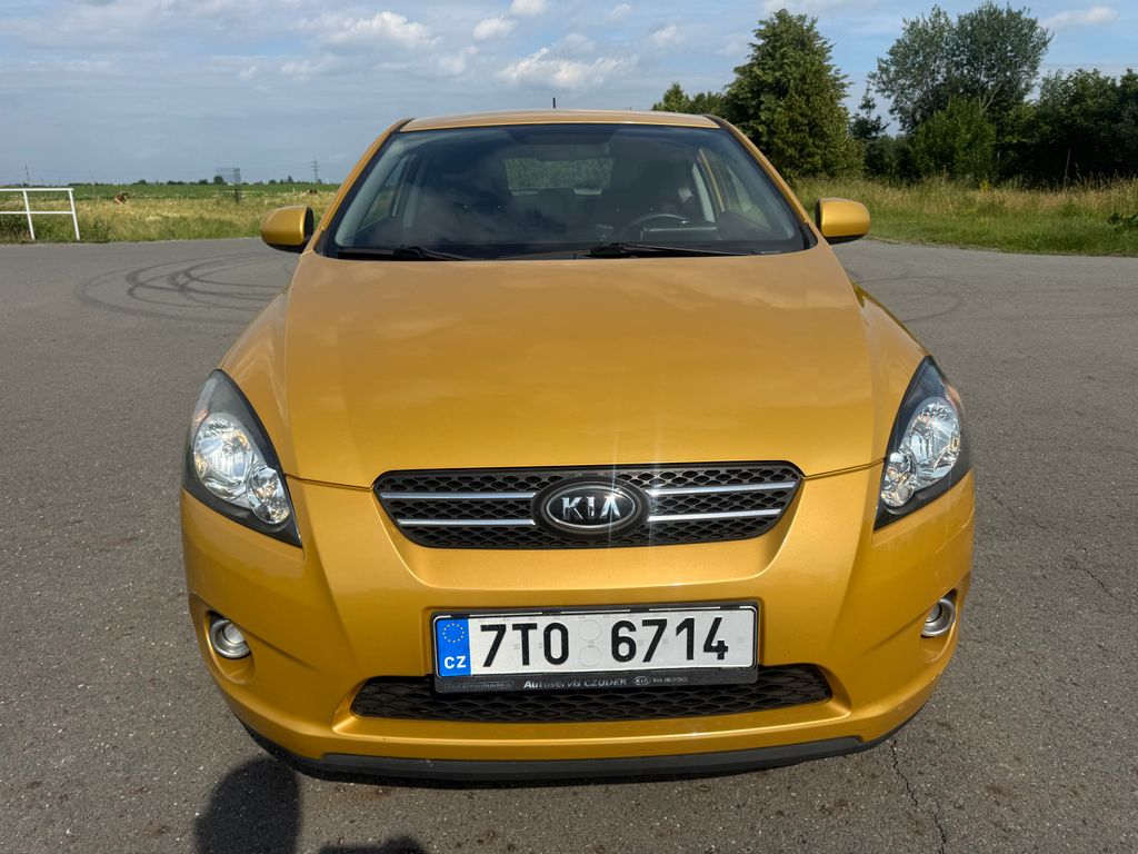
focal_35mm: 24
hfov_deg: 71.6
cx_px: 569
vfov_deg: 56.8
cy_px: 427
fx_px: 789
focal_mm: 6.76
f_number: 1.78
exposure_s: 1/6711
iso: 80
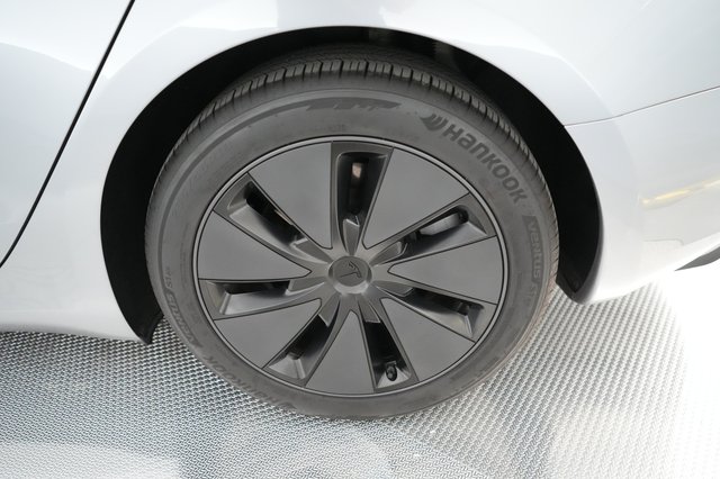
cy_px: 240
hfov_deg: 65.5
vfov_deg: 46.4
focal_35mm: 28
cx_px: 360
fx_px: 560
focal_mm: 28
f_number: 2.8
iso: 10000
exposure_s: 1/250
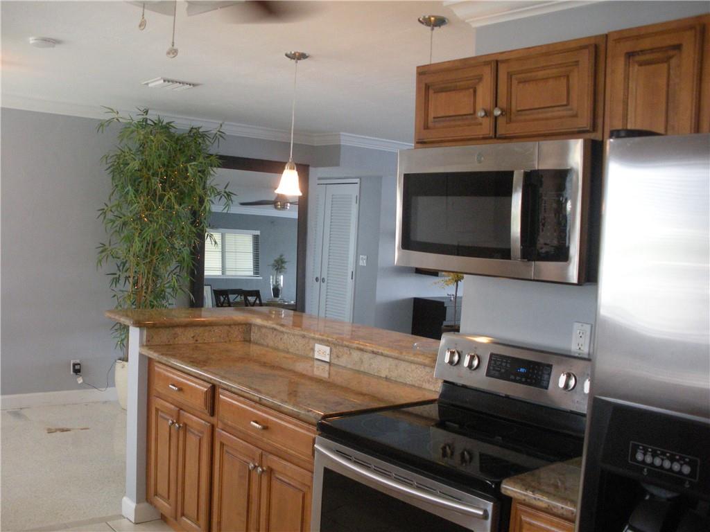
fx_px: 738
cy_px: 266
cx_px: 355
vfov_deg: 39.7
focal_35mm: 36
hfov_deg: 51.4
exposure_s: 1/56.1
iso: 331
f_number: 3.5
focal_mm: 6.3
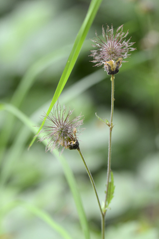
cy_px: 114
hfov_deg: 11.6
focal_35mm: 118
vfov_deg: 17.4
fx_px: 783
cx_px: 88
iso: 500
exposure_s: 1/100
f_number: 5
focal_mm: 105
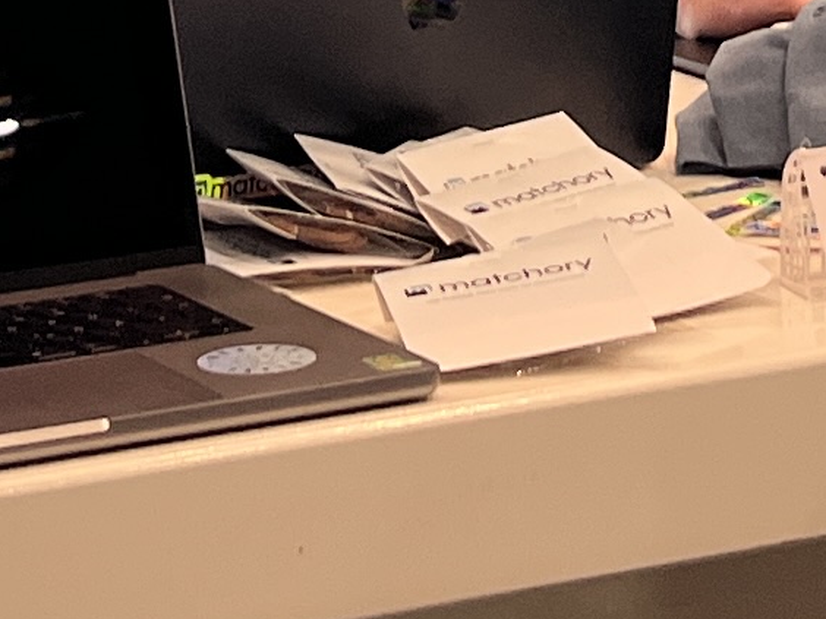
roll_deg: +1.2
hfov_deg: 10.6
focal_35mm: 186
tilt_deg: +3.8
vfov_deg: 7.3
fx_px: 4438
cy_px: -1059
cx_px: 630
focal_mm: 5.1
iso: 64
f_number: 1.6
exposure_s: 1/100
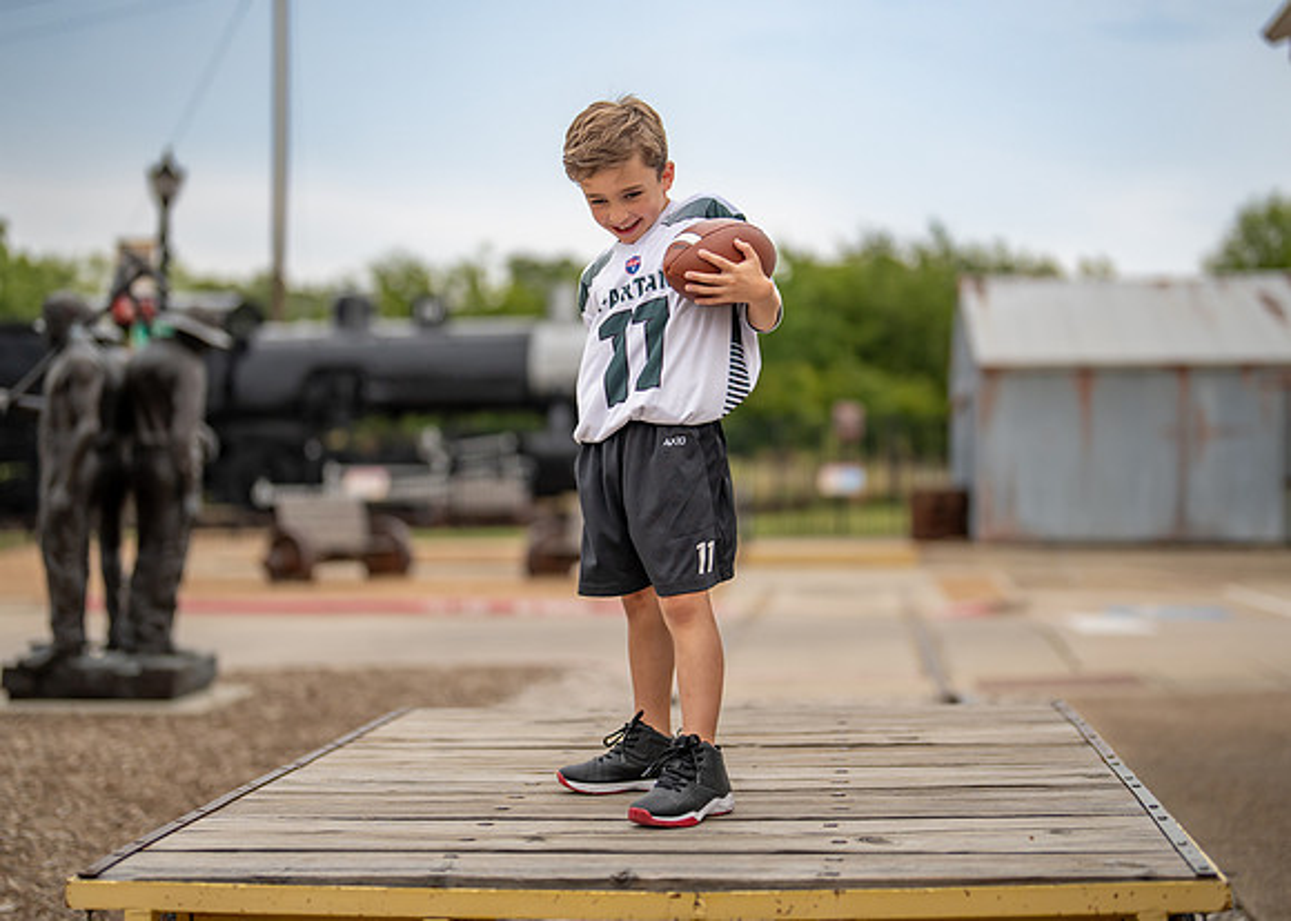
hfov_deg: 33.2
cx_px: 643
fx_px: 2163
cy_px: 438
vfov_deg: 24.0
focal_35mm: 59
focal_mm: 50
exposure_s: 1/4000
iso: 250
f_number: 1.2
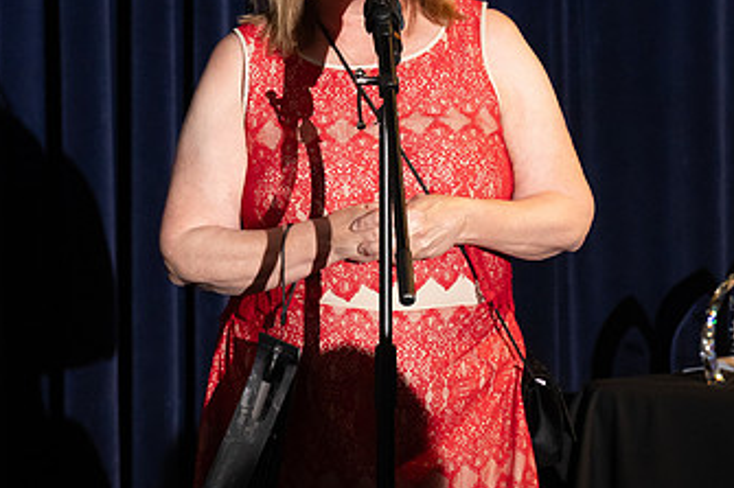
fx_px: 7927
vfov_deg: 3.5
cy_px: 96
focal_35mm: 389
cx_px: 291
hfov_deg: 5.3
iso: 2500
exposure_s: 1/200
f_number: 4.5
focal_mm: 150
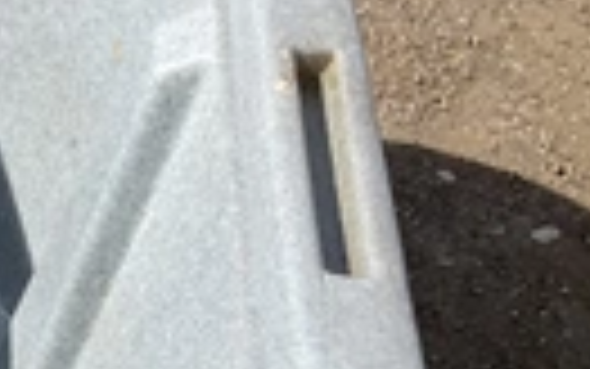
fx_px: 1512
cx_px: -239
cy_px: 414
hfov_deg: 19.8
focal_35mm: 94
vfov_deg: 13.6
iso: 25
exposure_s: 1/1412
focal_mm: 3
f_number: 1.8
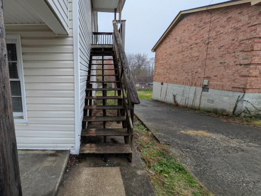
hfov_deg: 85.9
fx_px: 136
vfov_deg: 71.6
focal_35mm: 18
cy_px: 96
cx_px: 96
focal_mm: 1.83
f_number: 2.2
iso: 50
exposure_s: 1/249
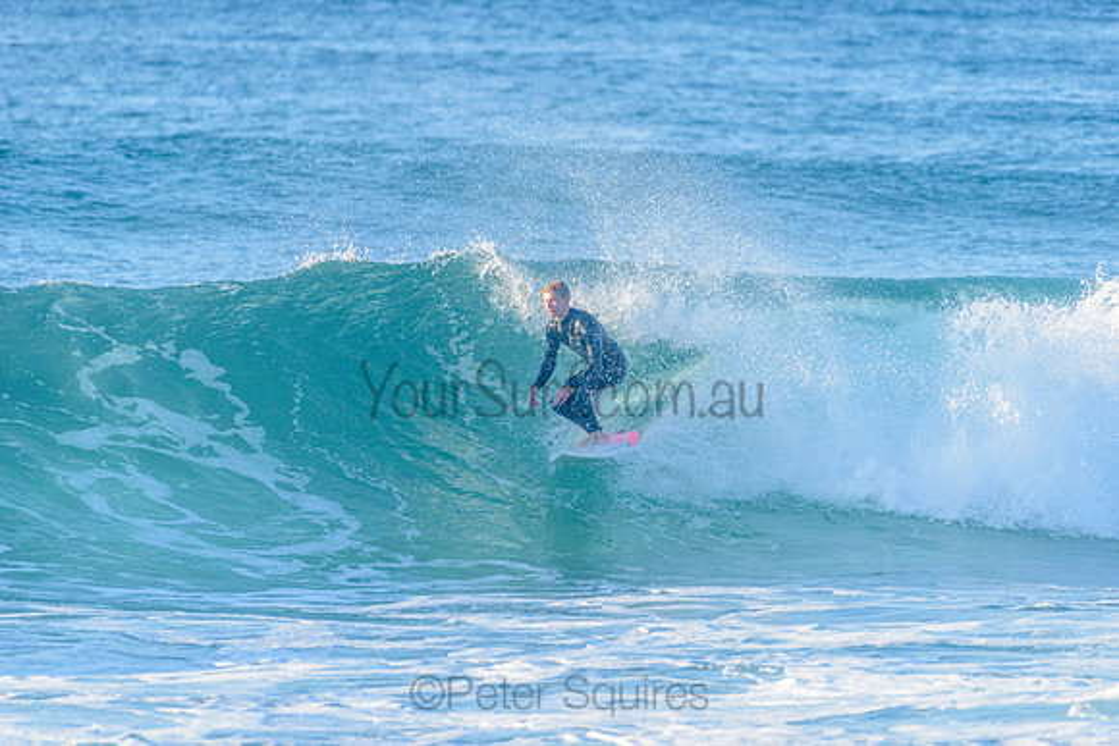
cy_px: 373
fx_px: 15545
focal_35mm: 500
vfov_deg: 2.8
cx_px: 560
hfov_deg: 4.1
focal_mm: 500
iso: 640
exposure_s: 1/2000
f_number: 5.6
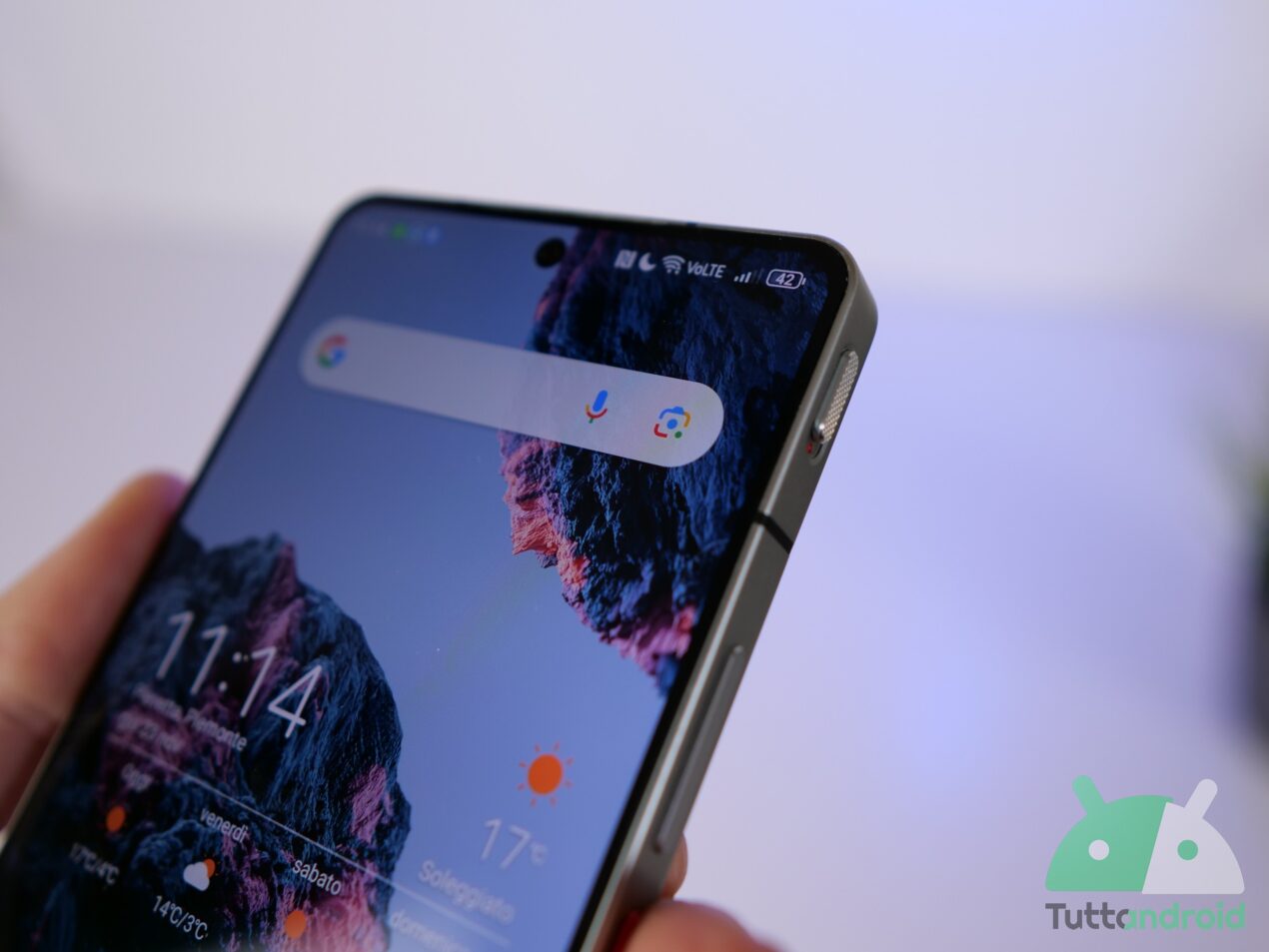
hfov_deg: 56.8
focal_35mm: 32
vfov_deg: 44.2
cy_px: 476
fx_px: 1173
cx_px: 634
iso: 200
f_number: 2.2
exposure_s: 1/100
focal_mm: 16
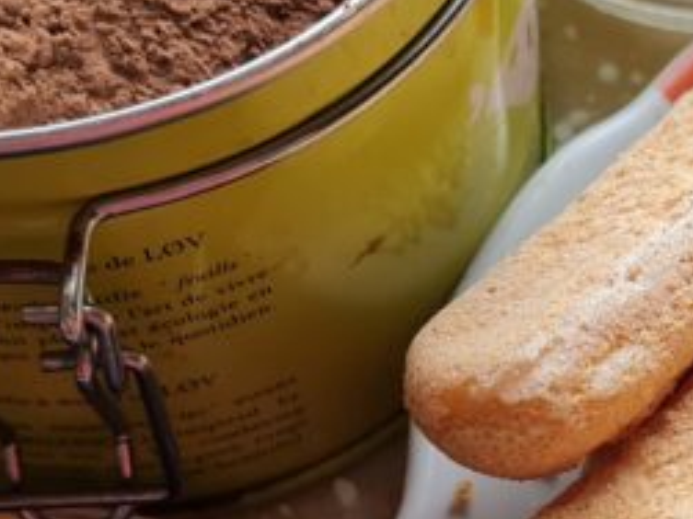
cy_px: 478
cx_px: 585
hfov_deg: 18.3
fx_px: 2121
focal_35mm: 106
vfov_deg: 13.8
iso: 125
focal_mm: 5.4
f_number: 1.8
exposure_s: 1/100
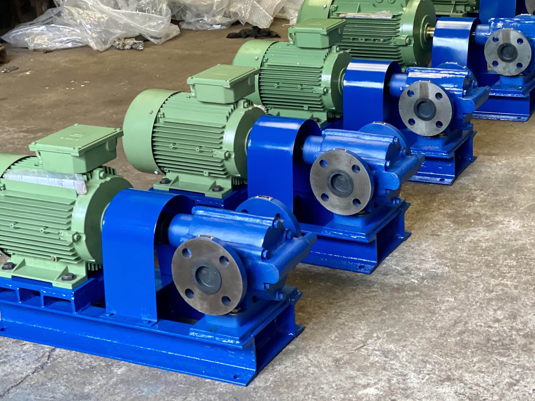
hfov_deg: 26.9
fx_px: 1113
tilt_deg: -17.1
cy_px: 144
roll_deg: +3.3
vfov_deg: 20.4
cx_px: 339
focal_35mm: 72
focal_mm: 6
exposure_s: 1/121
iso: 250
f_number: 2
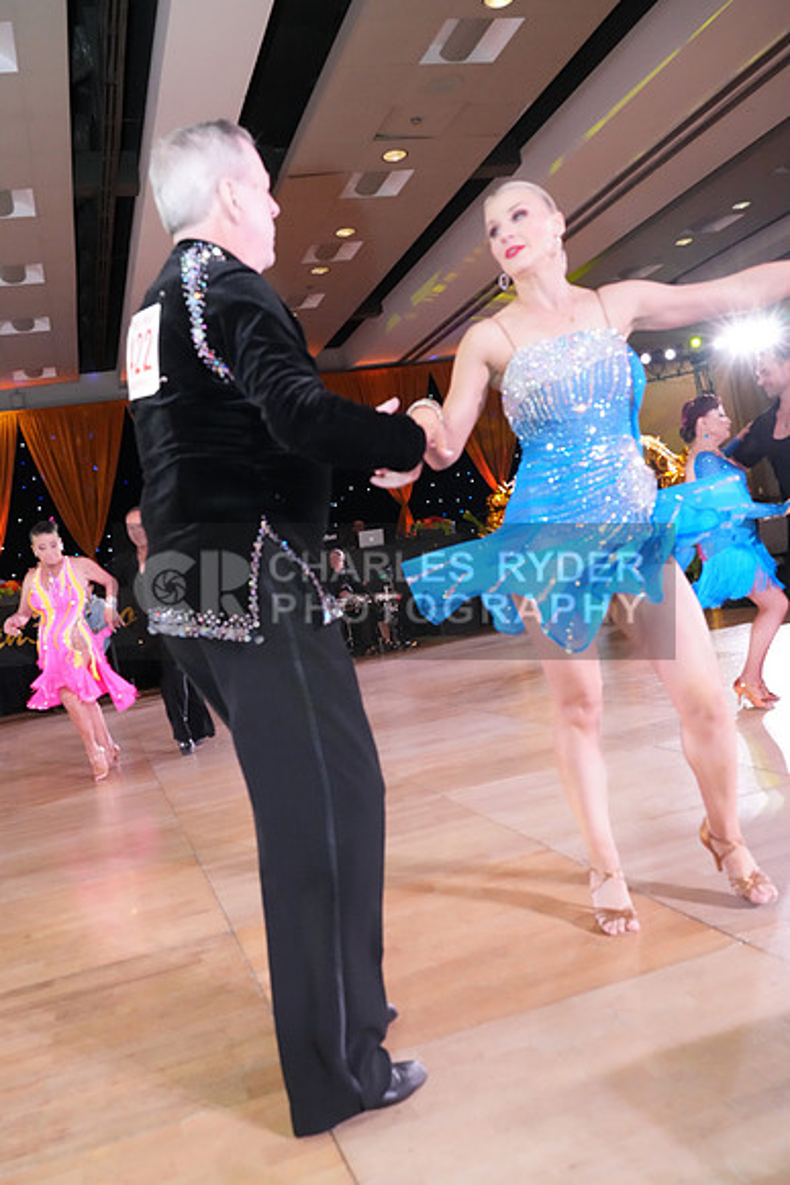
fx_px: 987
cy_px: 592
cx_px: 395
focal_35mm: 30
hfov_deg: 43.6
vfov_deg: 61.9
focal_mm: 30
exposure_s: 1/250
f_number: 7.1
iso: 8000
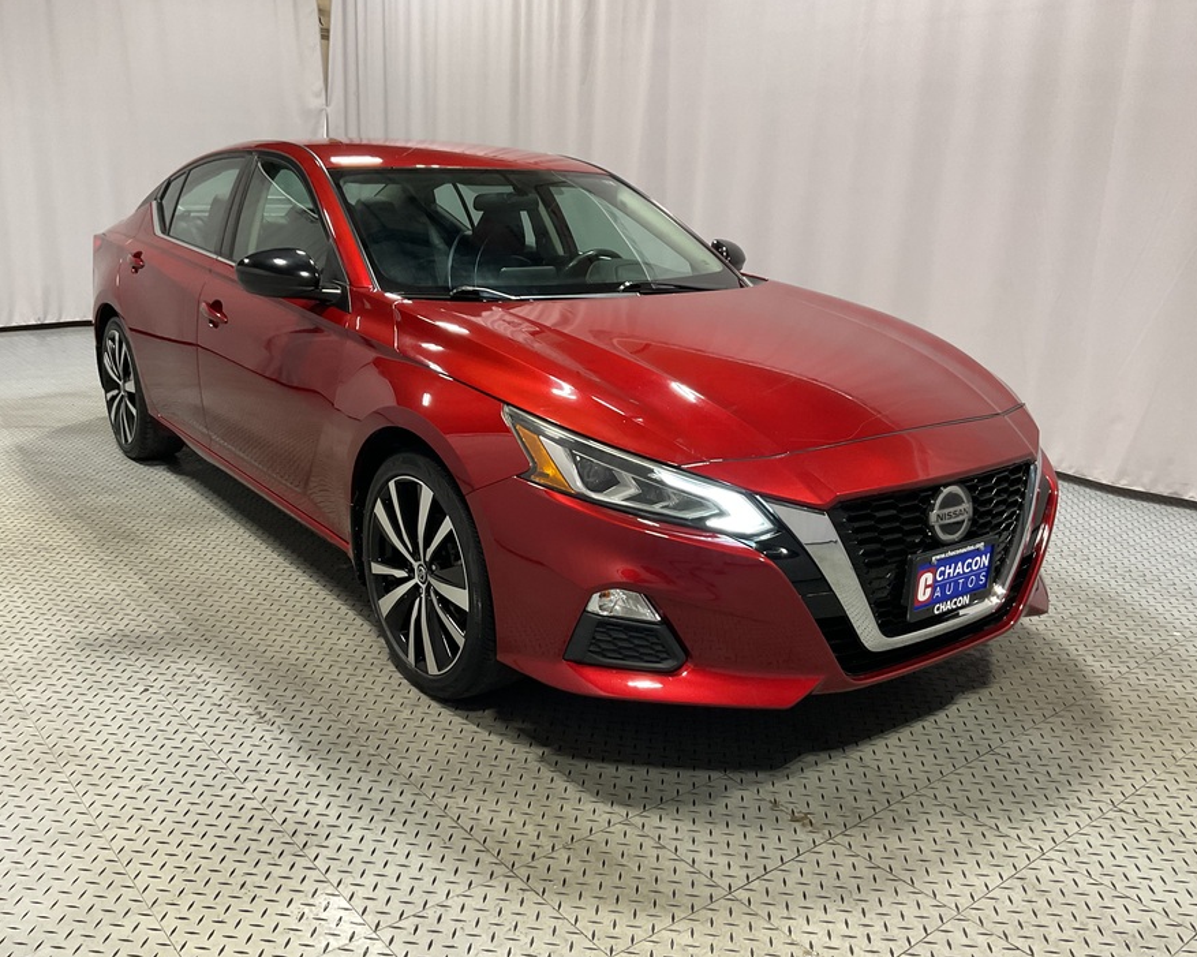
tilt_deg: -14.5
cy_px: 475
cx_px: 562
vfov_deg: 47.1
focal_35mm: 31
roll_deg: -1.6
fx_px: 1098
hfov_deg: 57.2
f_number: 1.8
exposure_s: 1/60
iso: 80
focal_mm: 3
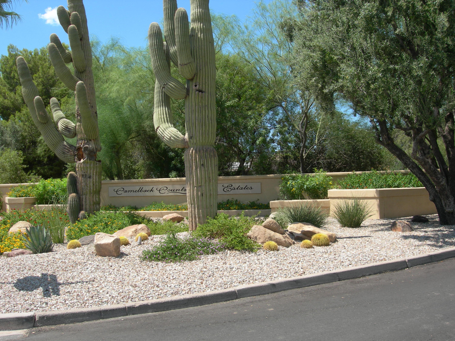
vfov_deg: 37.7
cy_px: 170
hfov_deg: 49.0
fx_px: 499
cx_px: 228
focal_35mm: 38
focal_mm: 7.8
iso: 50
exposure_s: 1/380
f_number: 4.8
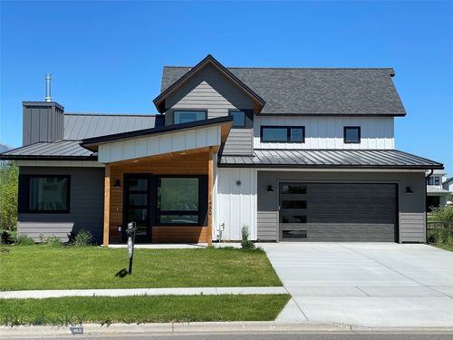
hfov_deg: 36.8
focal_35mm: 52
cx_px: 226
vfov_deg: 28.0
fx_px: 680
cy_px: 170
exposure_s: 1/1845
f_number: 2
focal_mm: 6
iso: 25
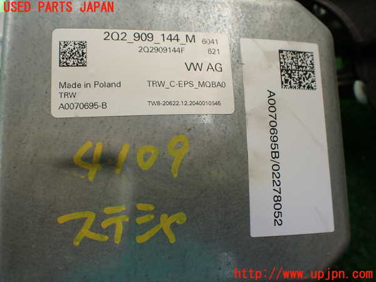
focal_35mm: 30
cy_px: 141
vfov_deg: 46.8
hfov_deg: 60.0
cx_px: 188
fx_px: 326
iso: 100
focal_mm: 5.4
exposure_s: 1/200
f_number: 2.3
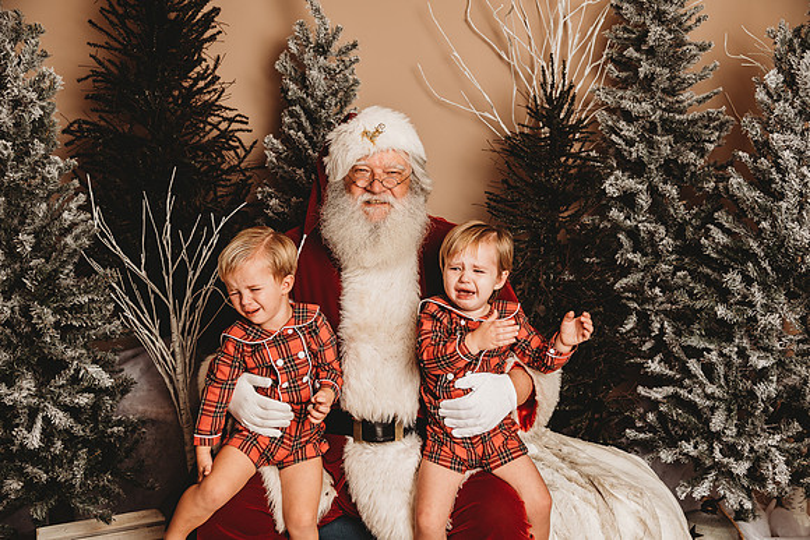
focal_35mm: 38
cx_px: 405
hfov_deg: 50.7
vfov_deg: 35.1
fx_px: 855
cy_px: 270
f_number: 4
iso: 100
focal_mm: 38
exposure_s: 1/160
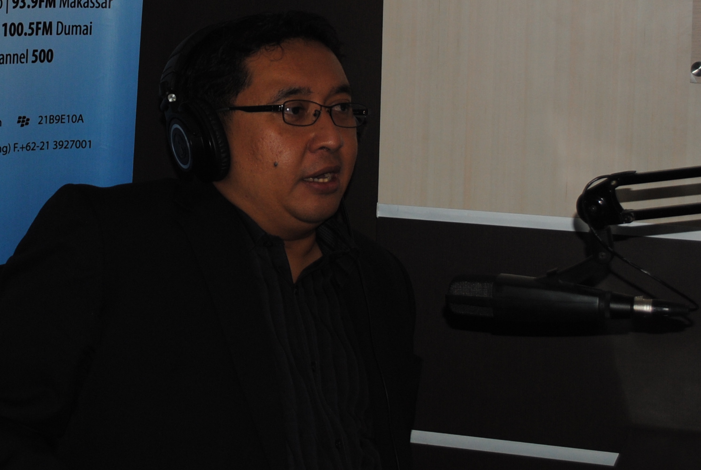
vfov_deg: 13.7
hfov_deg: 20.2
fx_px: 1931
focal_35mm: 99
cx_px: 86
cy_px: 24
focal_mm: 34
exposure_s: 1/60
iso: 200
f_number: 5
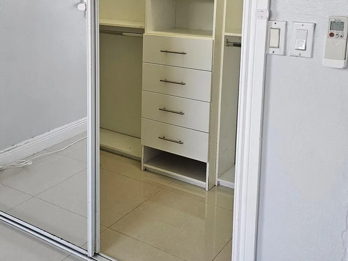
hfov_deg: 43.4
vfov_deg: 32.7
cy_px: 54
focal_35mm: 43
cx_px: 123
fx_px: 432
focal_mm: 6.3
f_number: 1.7
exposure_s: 1/120
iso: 160
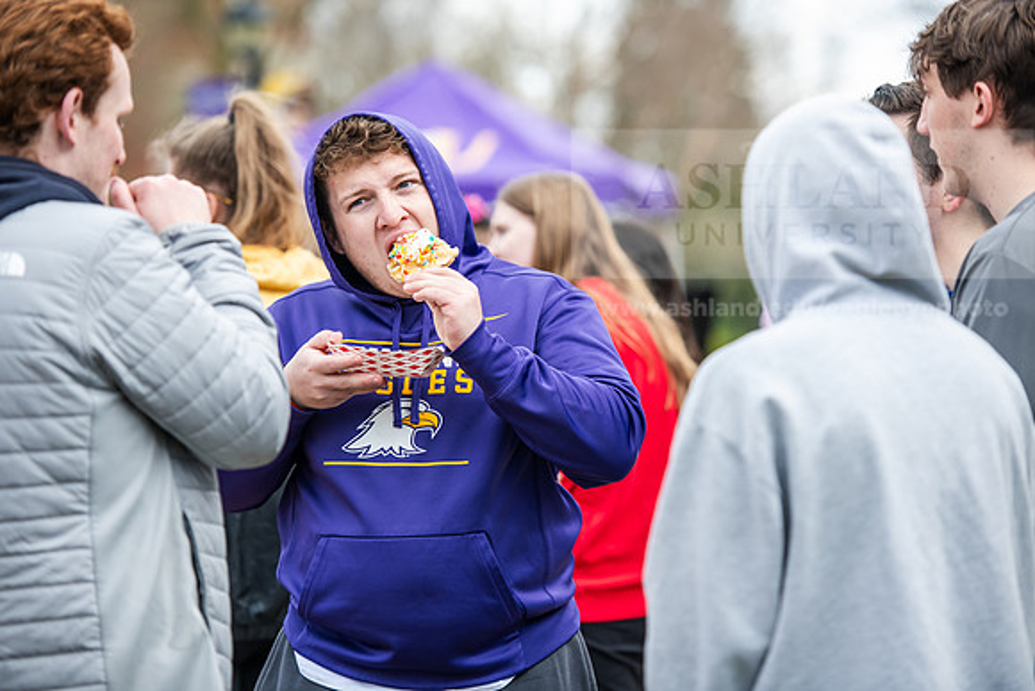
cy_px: 346
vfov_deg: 9.8
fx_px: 4026
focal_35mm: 140
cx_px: 518
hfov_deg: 14.7
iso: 320
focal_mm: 140
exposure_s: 1/640
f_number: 3.2
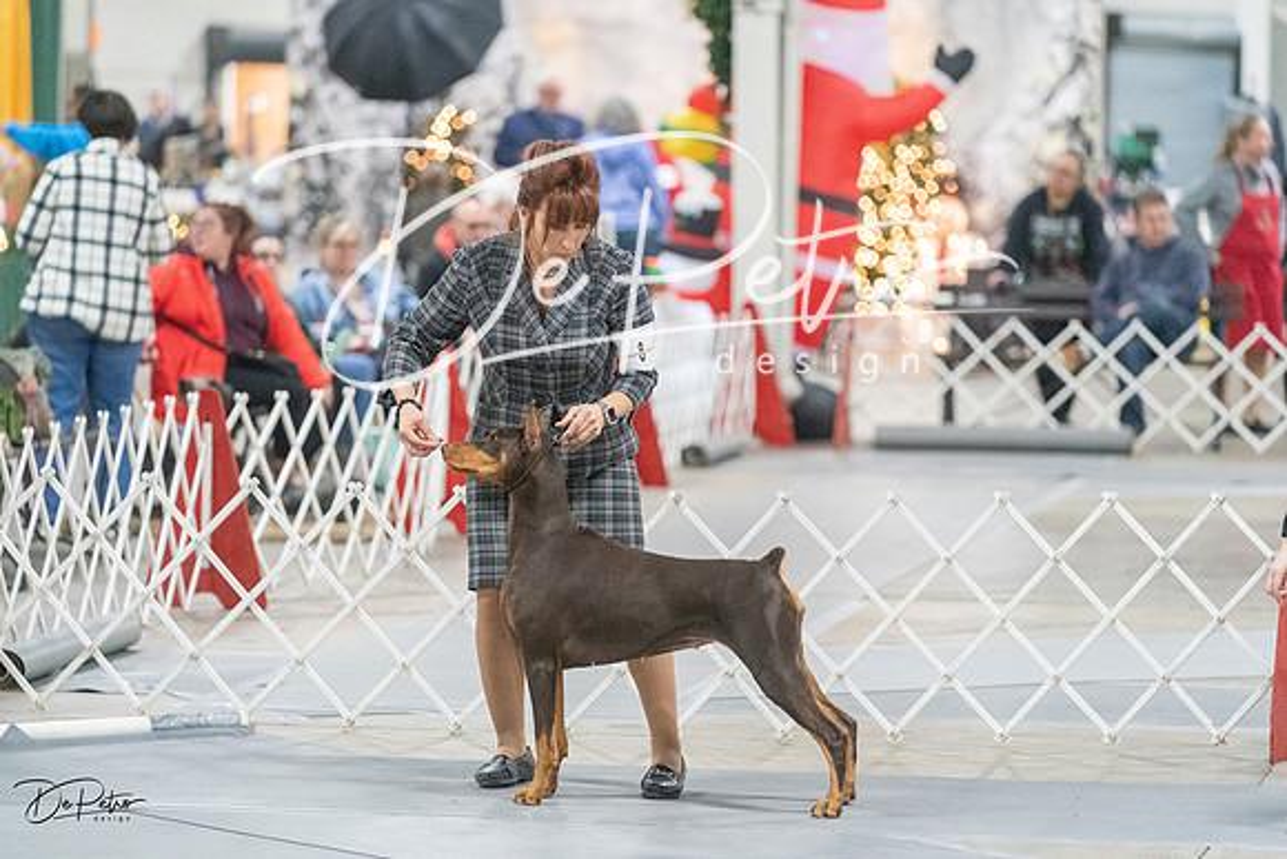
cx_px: 644
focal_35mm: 170
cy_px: 430
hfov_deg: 12.1
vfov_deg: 8.1
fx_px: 6079
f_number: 3.2
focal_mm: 170
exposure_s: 1/400
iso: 12800
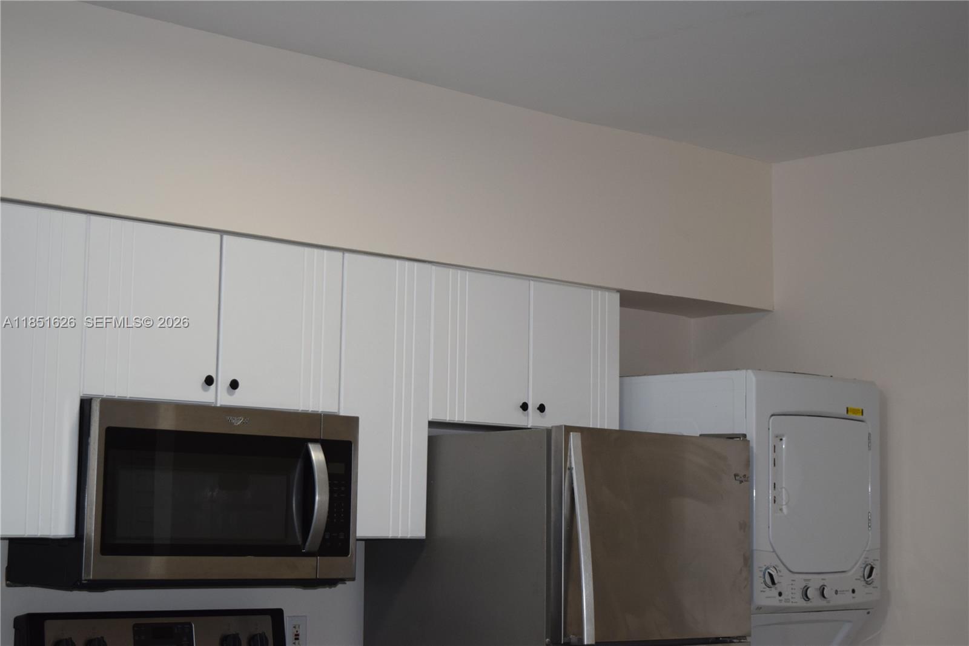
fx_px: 1695
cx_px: 484
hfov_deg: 31.9
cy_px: 323
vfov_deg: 21.6
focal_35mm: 63
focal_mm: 42
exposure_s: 1/80
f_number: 5
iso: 800
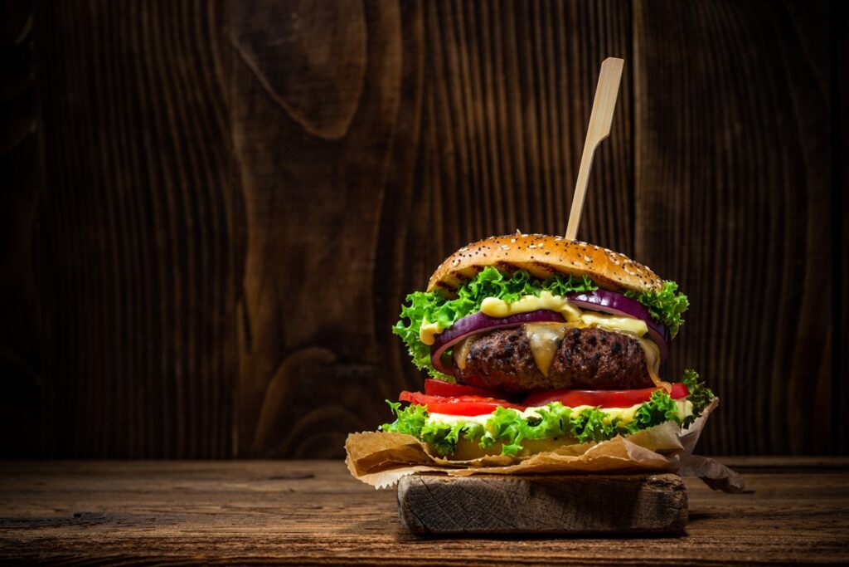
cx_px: 424
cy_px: 284
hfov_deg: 19.5
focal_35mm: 105
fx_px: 2476
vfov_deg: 13.0
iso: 100
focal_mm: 105
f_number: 16
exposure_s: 1/160
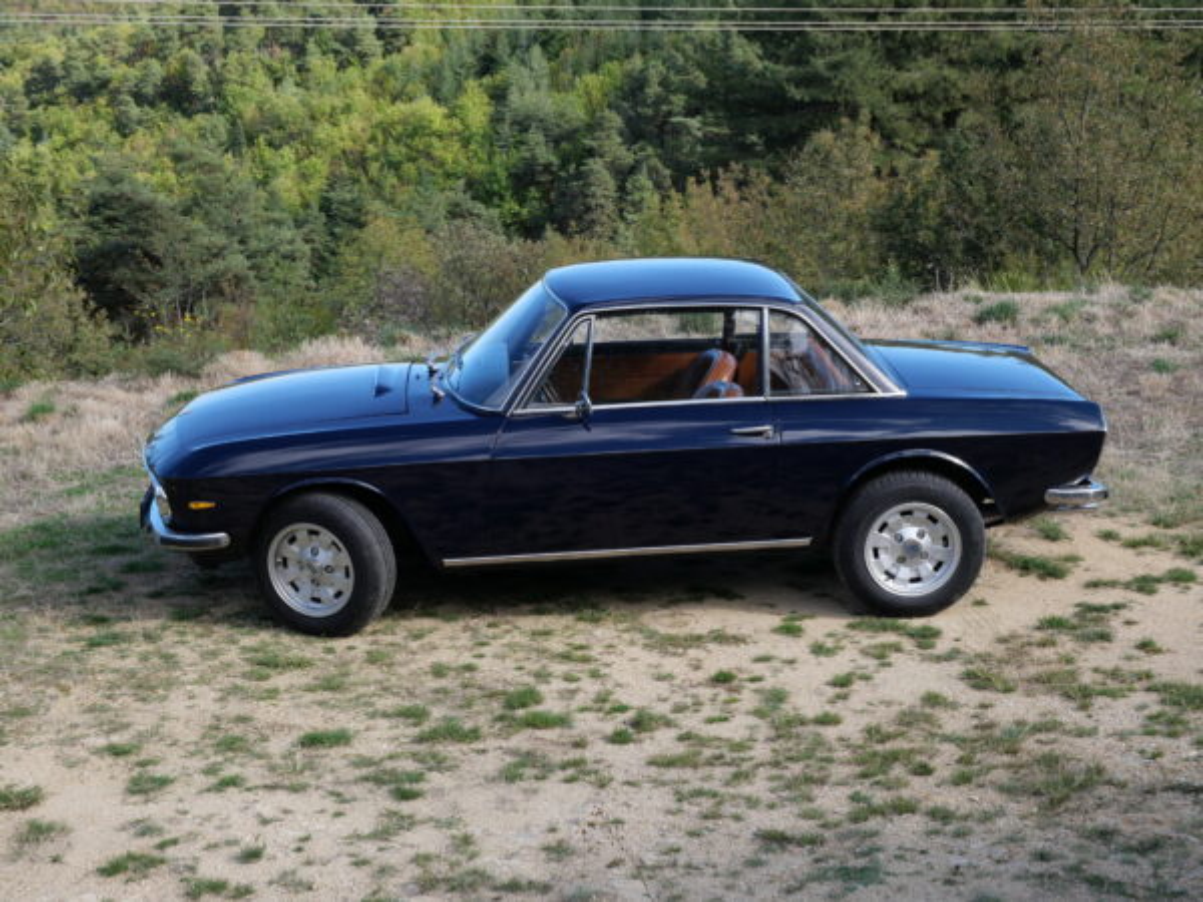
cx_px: 602
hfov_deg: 32.2
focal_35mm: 60
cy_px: 451
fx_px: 2085
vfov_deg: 24.4
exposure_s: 1/250
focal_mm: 30
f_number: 7.1
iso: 200
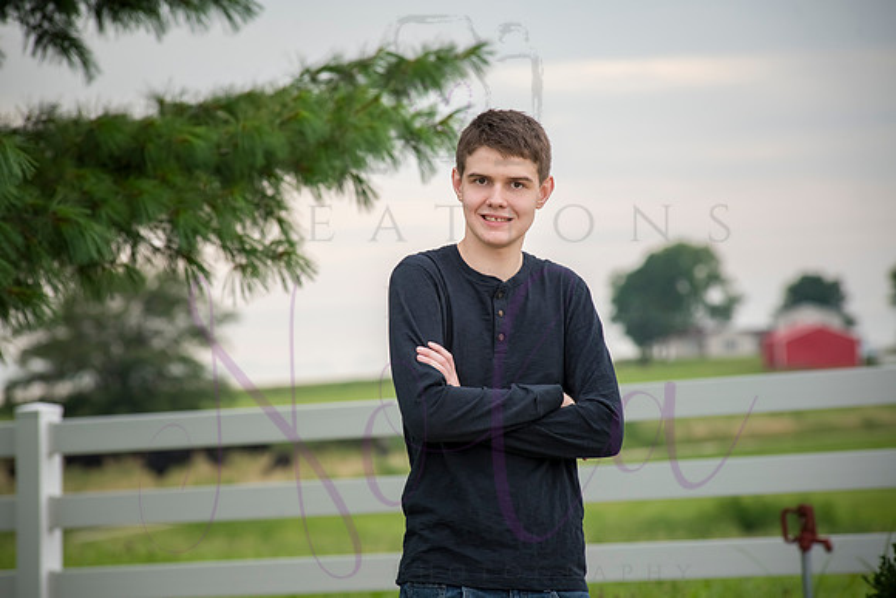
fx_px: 4979
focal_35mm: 200
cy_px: 299
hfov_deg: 10.3
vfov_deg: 6.9
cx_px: 448
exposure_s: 1/320
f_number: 8
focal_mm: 200
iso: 640
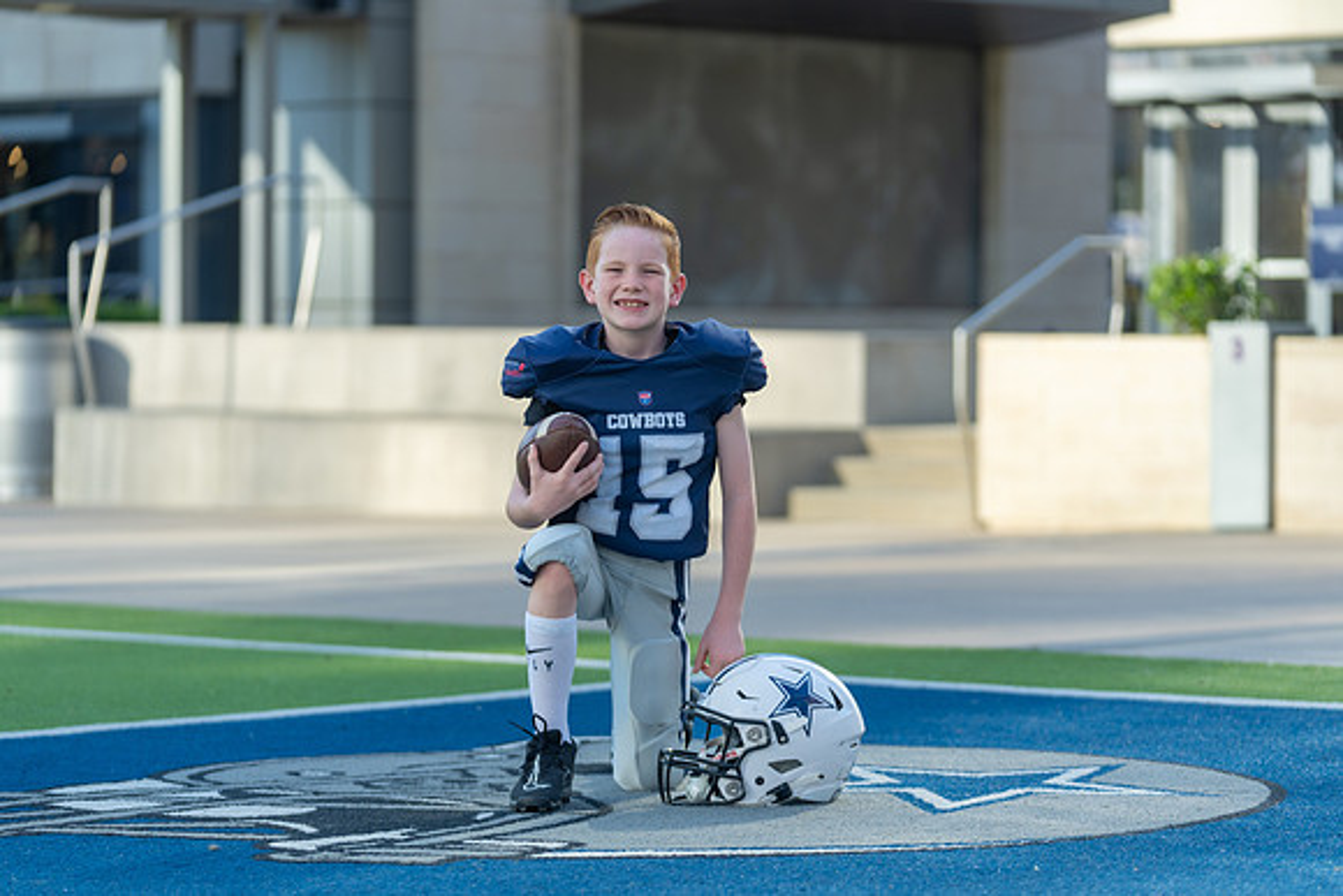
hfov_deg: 17.3
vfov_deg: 11.6
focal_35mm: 118
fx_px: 4411
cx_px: 672
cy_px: 448
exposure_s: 1/500
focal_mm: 112
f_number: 2.8
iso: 100
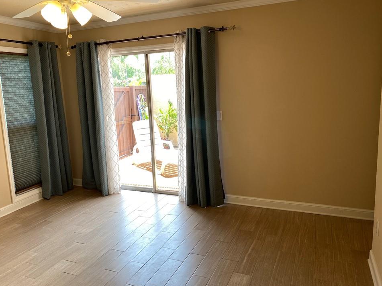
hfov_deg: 63.4
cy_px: 140
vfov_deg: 49.7
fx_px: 309
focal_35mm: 28
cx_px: 183
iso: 32
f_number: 1.8
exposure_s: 1/121
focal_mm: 4.25
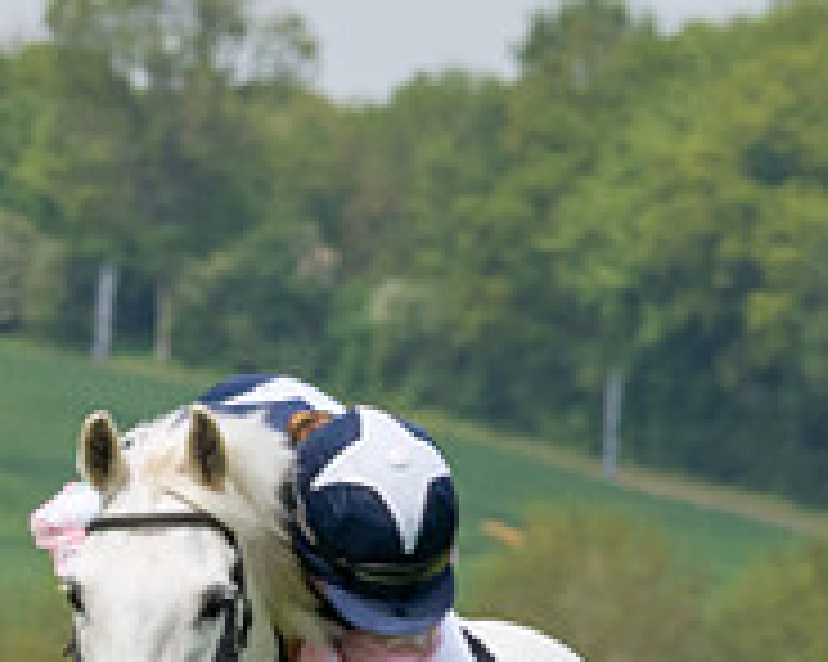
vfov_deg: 1.9
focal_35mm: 825
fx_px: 20206
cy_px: 262
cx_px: 284
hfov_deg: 2.3
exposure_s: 1/2000
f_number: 9
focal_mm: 135
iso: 400
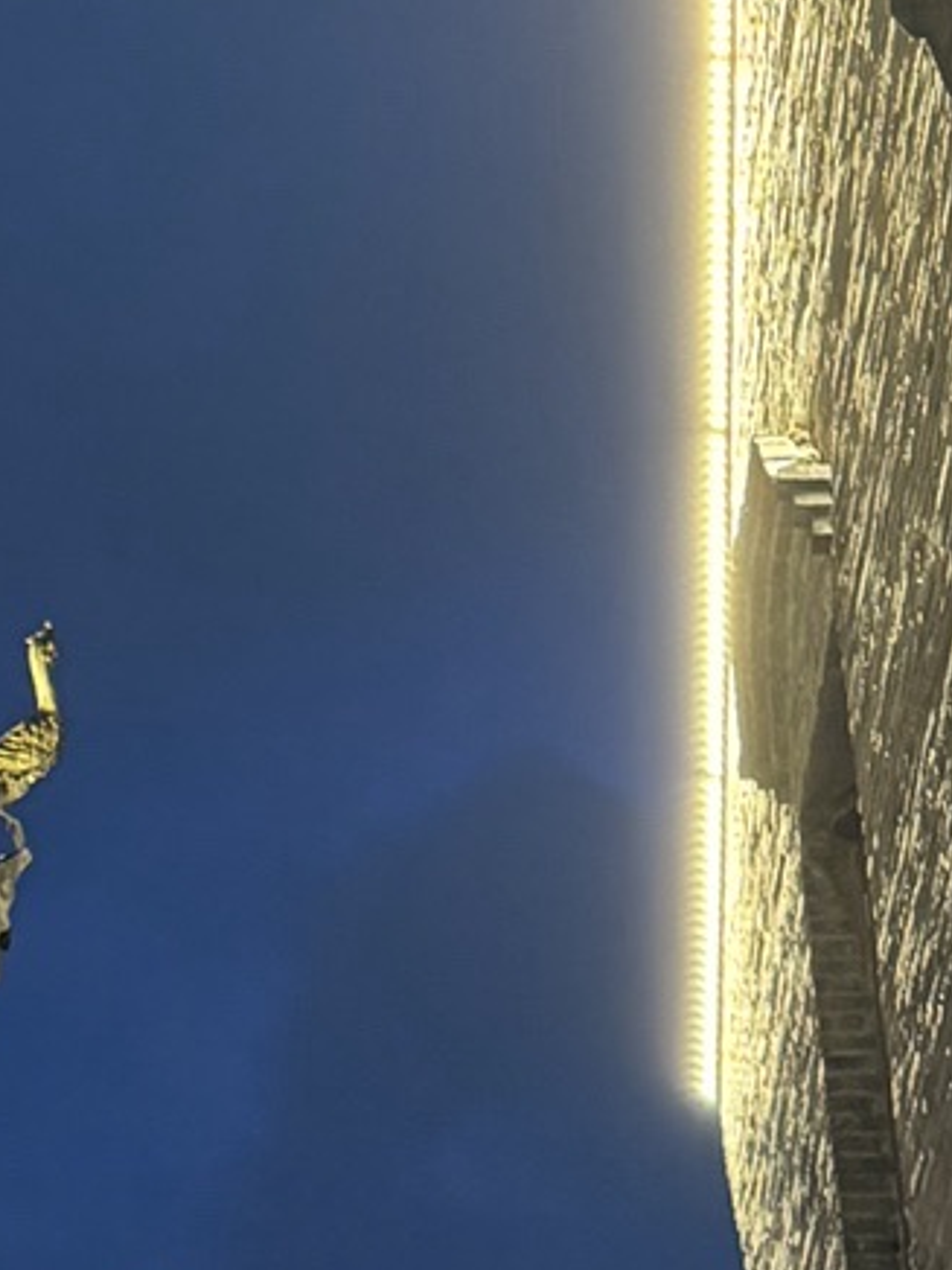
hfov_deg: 13.3
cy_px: -358
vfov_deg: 16.9
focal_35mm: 110
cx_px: 3
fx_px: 4034
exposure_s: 1/50
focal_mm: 6.76
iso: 800
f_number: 1.78
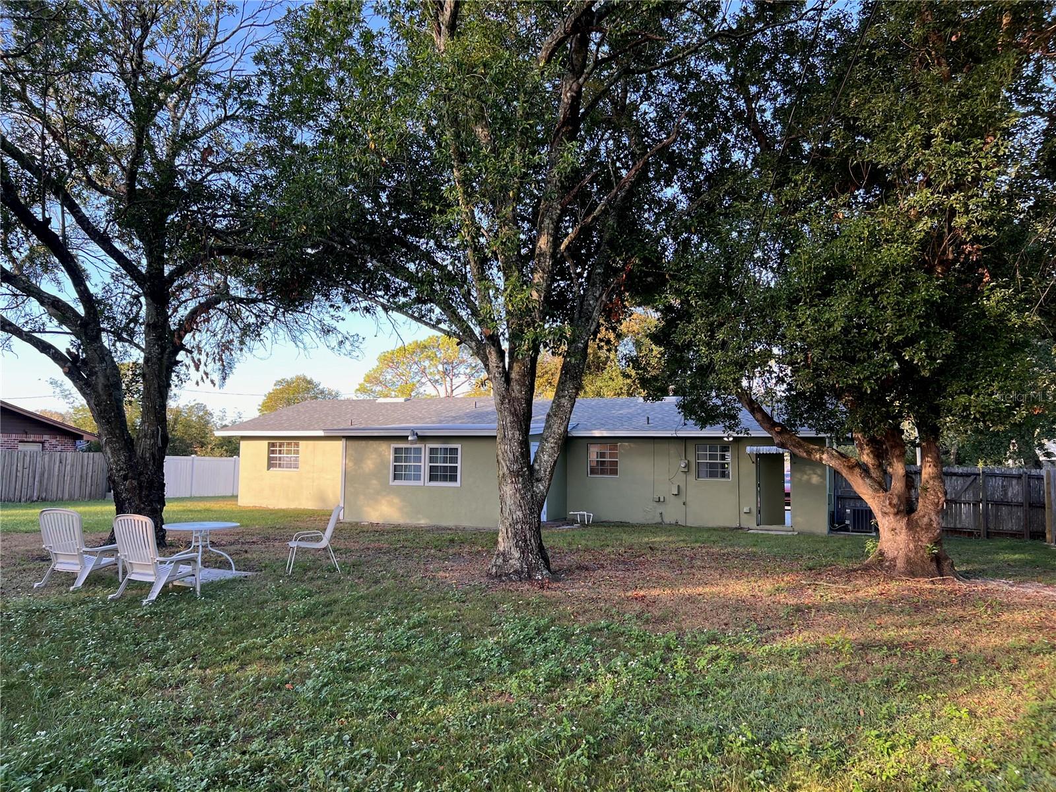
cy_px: 396
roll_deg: -0.7
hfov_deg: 67.3
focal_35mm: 26
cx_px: 528
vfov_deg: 53.1
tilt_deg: +3.0
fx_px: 793
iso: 40
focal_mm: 5.7
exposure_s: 1/256
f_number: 1.5
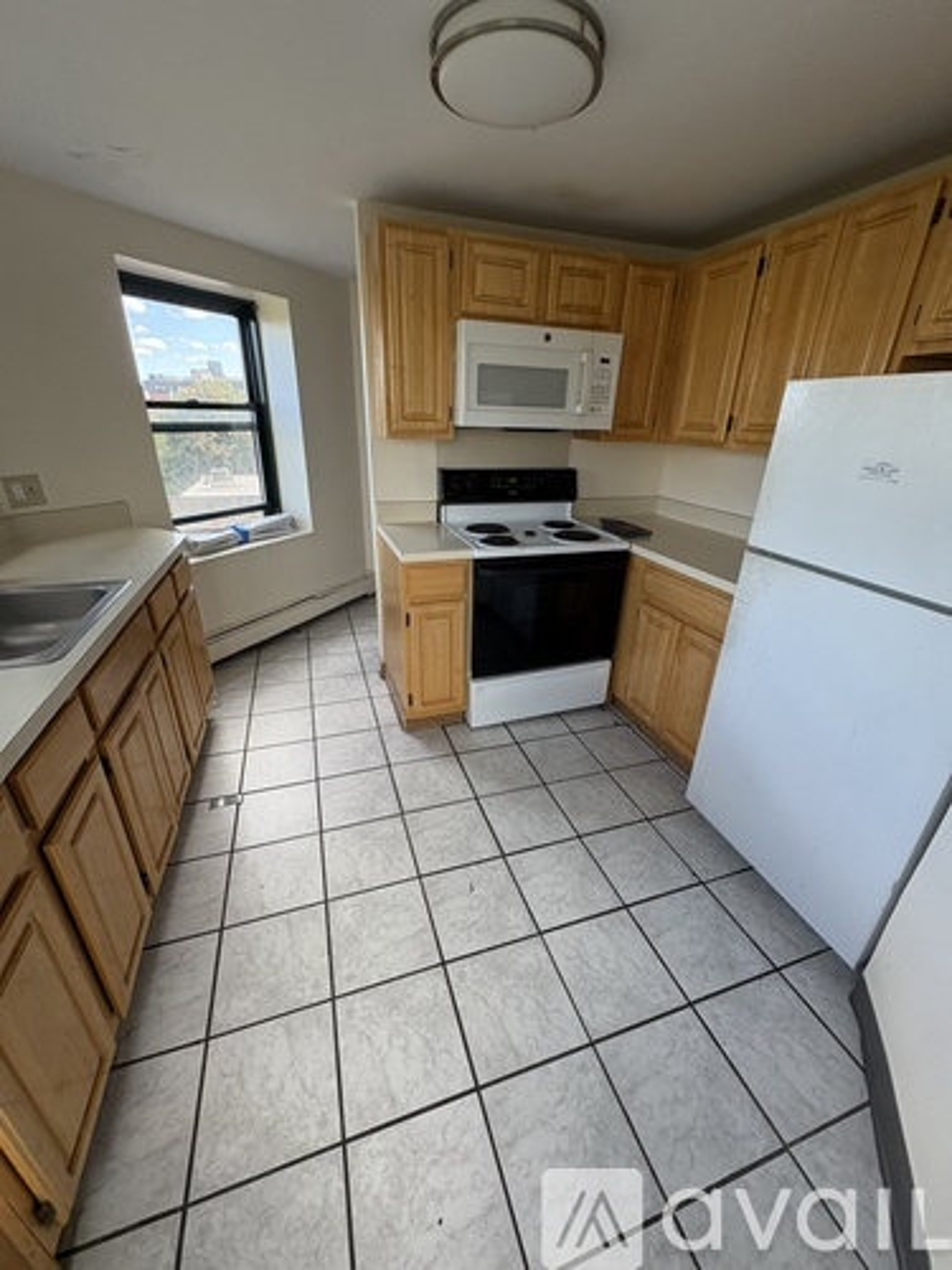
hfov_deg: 85.7
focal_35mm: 14
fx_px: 513
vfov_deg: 102.1
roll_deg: +0.3
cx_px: 476
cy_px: 635
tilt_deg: -23.6
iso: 100
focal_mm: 2.22
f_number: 2.2
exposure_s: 1/99
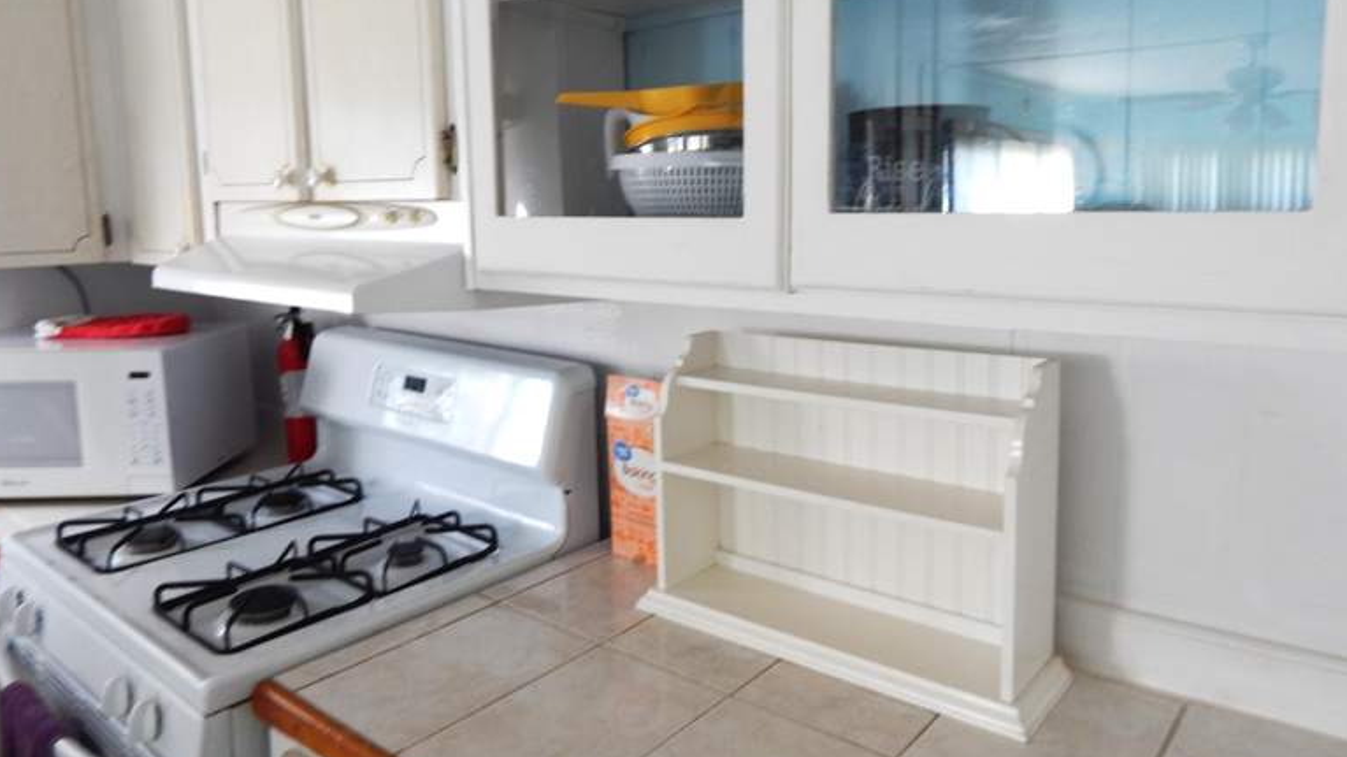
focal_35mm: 25
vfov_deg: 45.8
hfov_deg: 74.1
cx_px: 681
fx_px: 893
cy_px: 320
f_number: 3
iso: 160
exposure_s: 1/30
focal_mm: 4
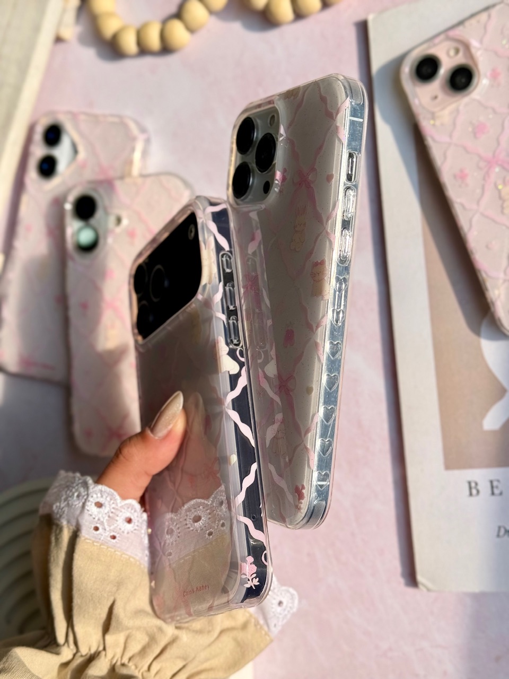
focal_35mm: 48
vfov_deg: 39.7
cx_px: 254
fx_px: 941
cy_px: 340
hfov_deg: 30.3
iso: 80
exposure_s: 1/2342
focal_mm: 6.76
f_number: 1.78
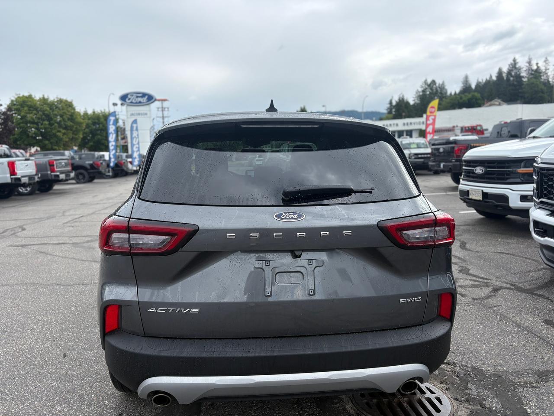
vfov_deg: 53.1
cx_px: 277
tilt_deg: -6.0
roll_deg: +1.4
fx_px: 416
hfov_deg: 67.3
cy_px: 208
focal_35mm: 26
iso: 50
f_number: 1.6
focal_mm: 5.96
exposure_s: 1/2141
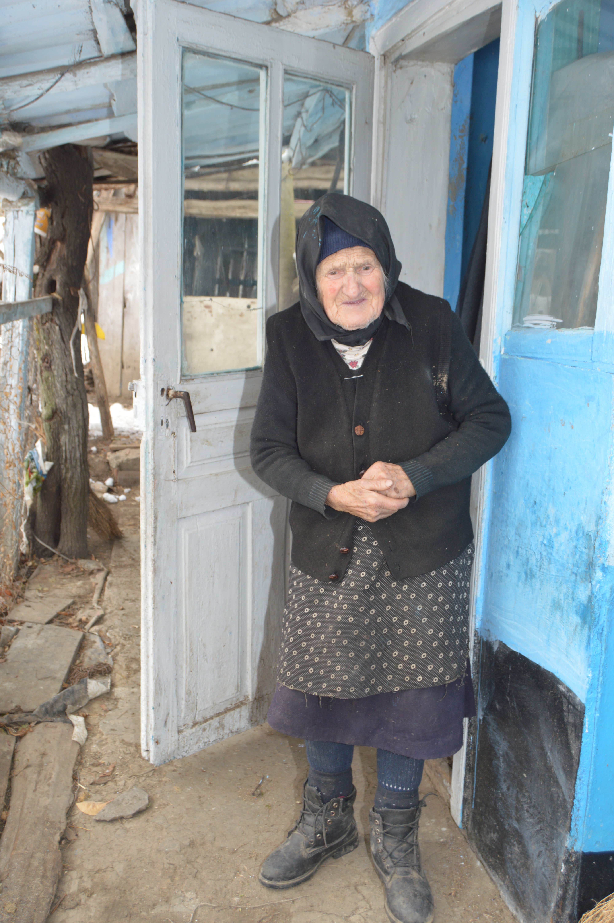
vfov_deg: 49.6
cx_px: 307
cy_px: 462
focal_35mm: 39
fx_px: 1000
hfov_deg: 34.1
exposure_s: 1/125
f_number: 5.6
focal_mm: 26
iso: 280
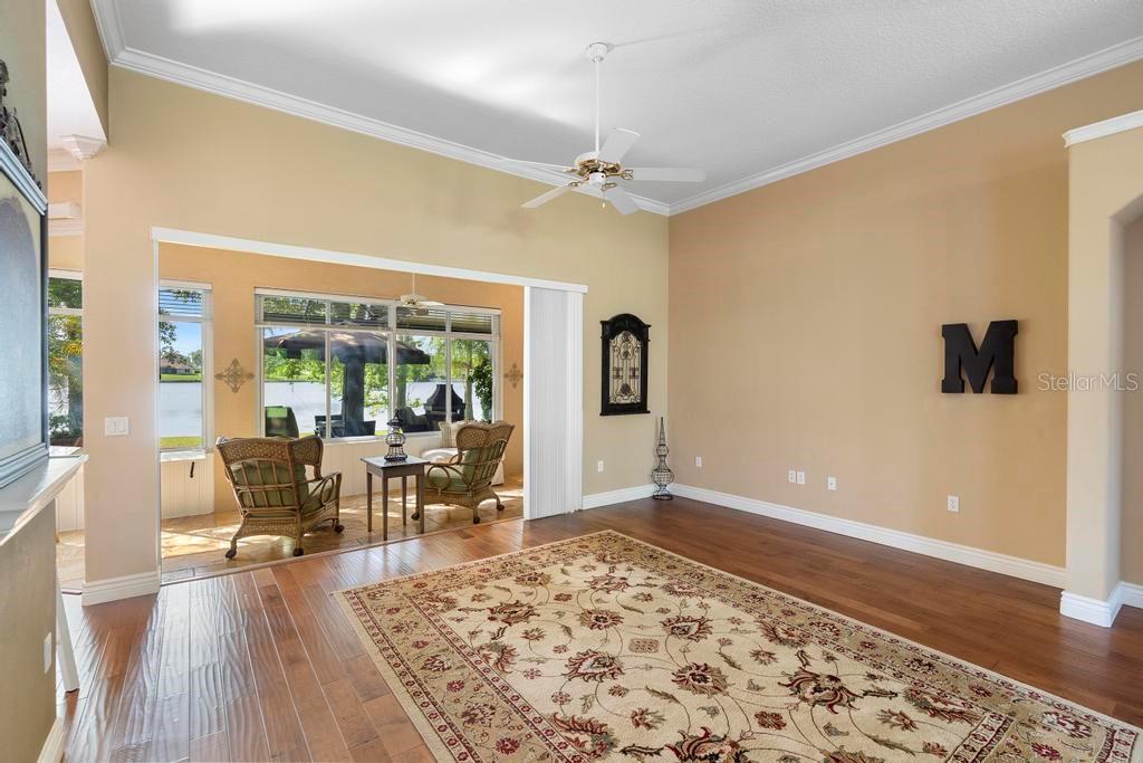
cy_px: 382
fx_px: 508
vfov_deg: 73.8
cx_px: 572
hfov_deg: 96.7
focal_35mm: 16
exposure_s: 1/6
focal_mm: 16
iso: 800
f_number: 8
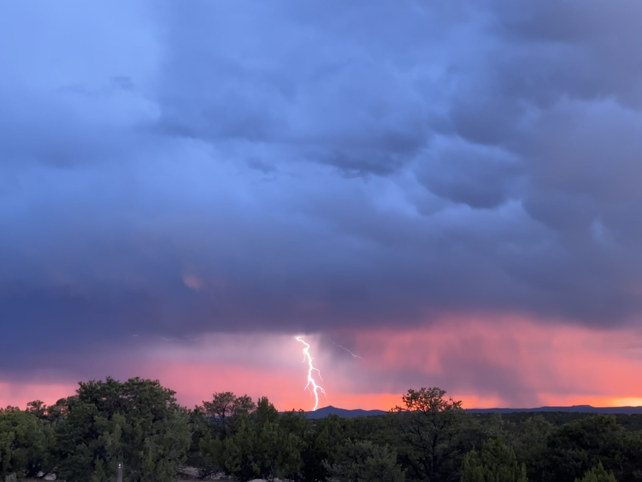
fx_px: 890
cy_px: 241
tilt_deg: +8.3
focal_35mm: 48
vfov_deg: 30.3
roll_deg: +0.6
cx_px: 321
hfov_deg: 39.7
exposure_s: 1/60
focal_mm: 6.86
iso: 200
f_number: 1.78
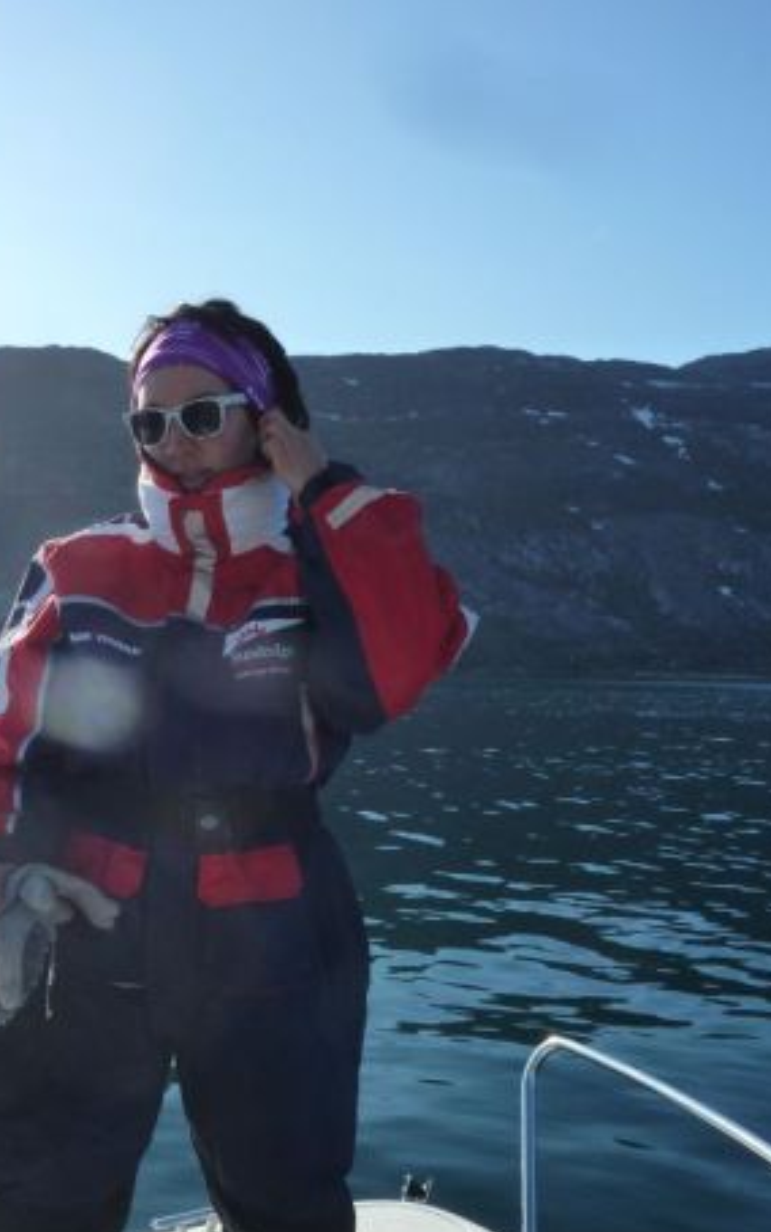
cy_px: 801
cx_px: 182
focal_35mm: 35
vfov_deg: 54.4
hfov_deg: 35.4
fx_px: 1176
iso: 125
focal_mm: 4.1
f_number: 5
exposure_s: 1/500
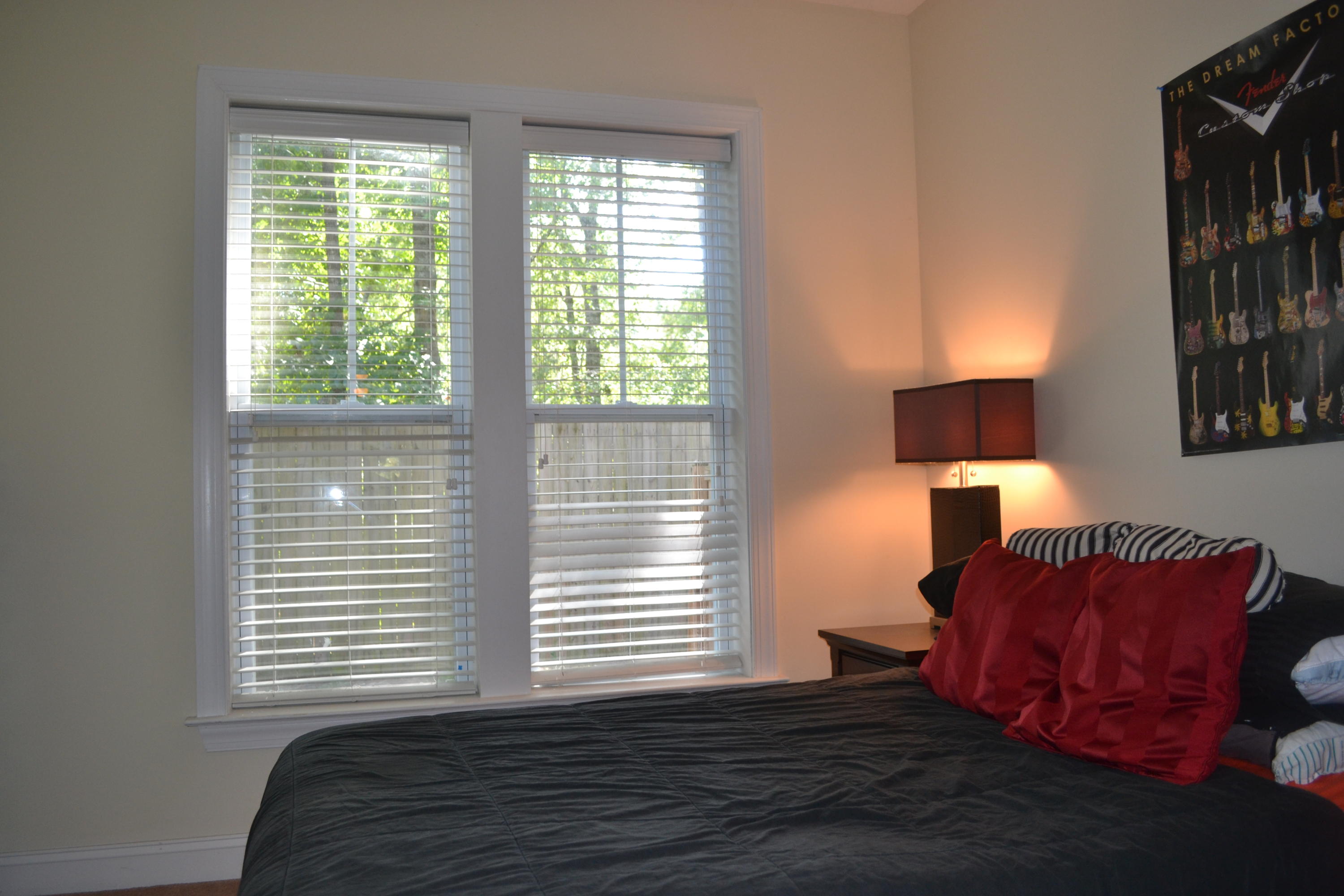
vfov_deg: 47.9
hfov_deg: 67.4
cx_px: 672
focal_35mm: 27
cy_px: 448
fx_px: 1008
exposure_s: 1/80
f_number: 4
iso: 400
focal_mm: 18
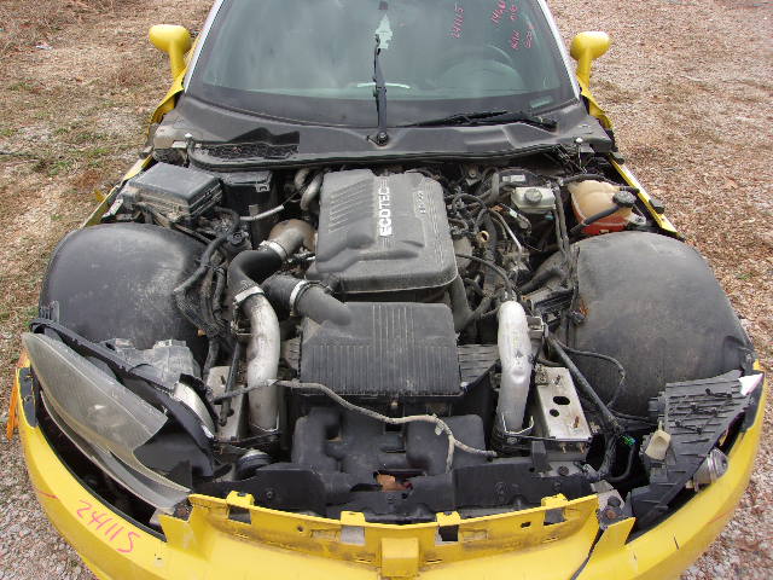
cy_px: 290
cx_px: 386
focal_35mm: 27
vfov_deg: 51.4
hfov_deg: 65.3
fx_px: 603
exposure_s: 1/320
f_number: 3
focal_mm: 4.9
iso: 80
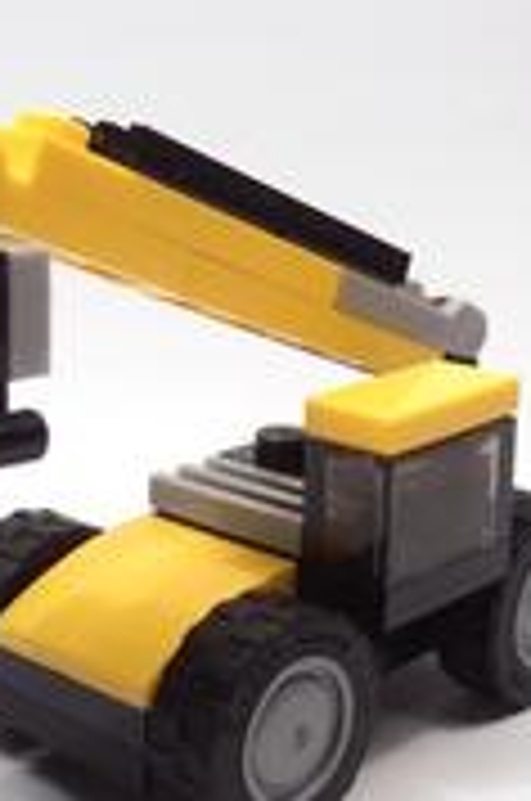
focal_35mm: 78
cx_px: 176
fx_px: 1732
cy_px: 450
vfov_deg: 26.0
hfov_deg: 17.4
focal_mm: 6.61
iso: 80
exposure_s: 1/80
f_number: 3.9
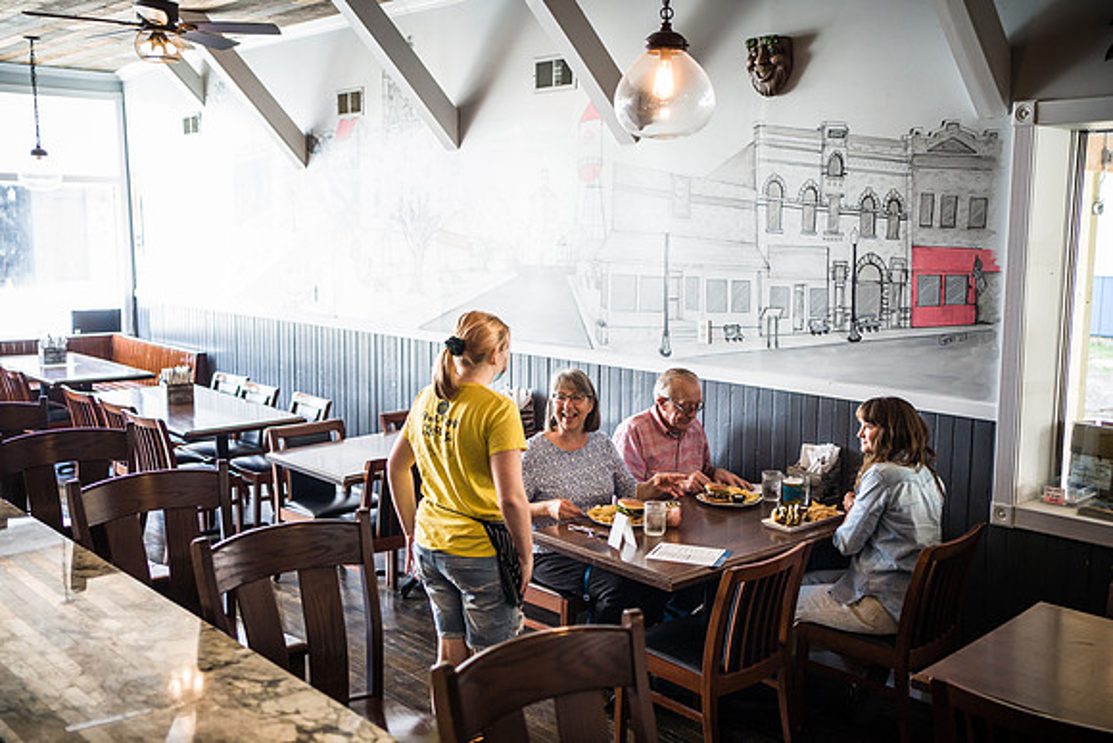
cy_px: 372
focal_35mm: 35
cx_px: 556
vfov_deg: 37.9
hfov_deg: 54.4
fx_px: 1082
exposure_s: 1/250
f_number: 2.5
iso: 1600
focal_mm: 35
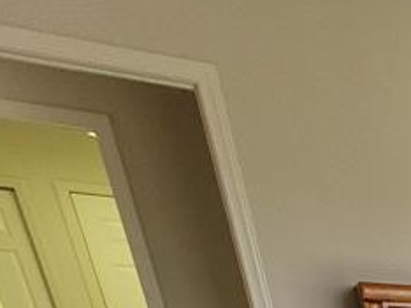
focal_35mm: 57
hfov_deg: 19.3
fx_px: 676
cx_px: 822
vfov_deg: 17.7
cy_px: 621
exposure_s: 1/60
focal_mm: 1.74
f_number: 2.2
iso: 200
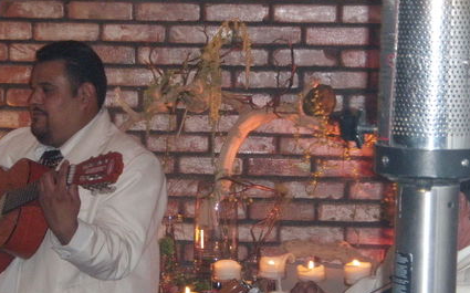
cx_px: 221
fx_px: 1779
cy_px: 218
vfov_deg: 9.4
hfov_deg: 15.0
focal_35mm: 139
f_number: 4.3
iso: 400
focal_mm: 15.52
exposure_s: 1/60
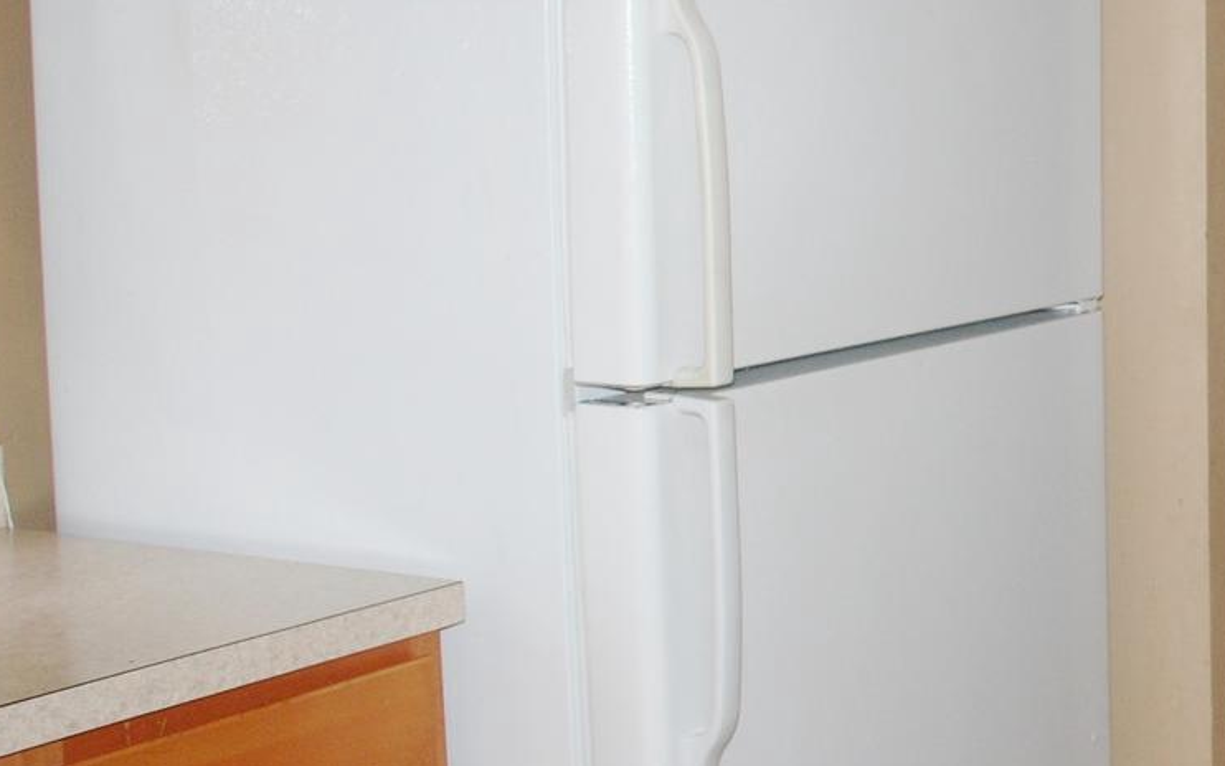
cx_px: 1567
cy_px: 243
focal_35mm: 76
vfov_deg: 17.1
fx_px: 2538
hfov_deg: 24.0
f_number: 3.5
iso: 200
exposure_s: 1/60
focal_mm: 18
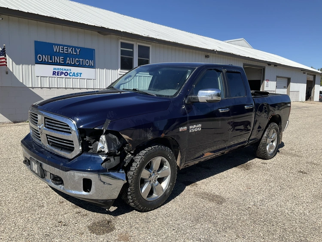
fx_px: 270
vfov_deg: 48.3
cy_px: 121
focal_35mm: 29
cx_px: 161
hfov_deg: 61.6
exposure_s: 1/1626
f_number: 1.8
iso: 25
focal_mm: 3
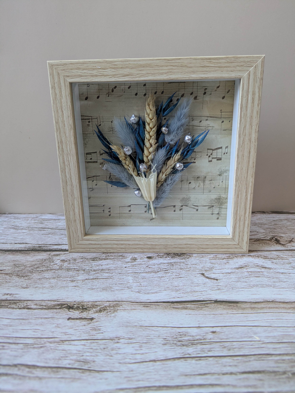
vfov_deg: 69.4
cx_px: 148
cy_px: 196
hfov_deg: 54.9
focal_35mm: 25
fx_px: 284
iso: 180
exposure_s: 1/33.3
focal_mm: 5.43
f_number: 1.89
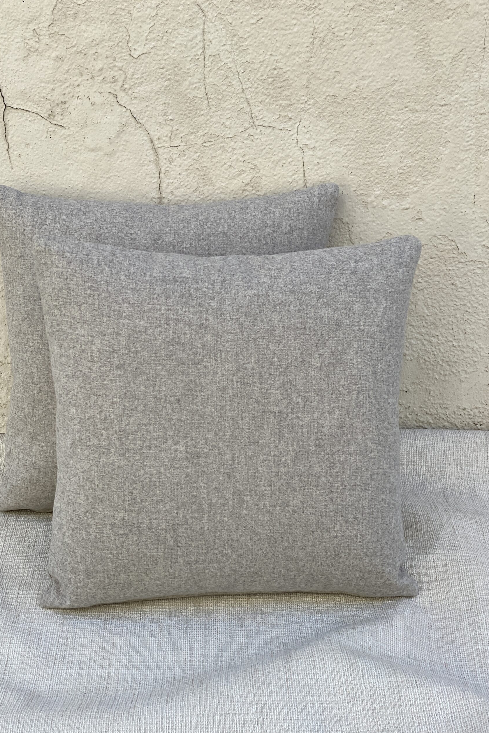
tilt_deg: -26.4
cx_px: 217
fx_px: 1121
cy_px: 371
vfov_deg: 36.2
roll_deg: -1.2
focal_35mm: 55
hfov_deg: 24.6
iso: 20
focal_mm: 6
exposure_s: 1/338
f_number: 2
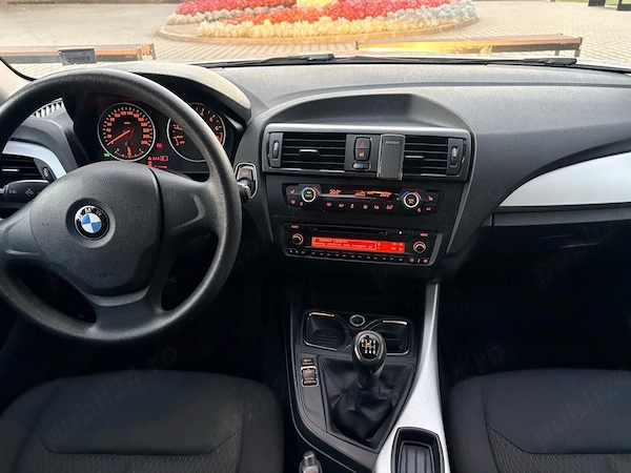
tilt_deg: -28.7
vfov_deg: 53.1
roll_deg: +2.7
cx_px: 316
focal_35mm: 26
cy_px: 236
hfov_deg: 67.3
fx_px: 474
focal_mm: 5.96
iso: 640
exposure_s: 1/29
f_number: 1.6
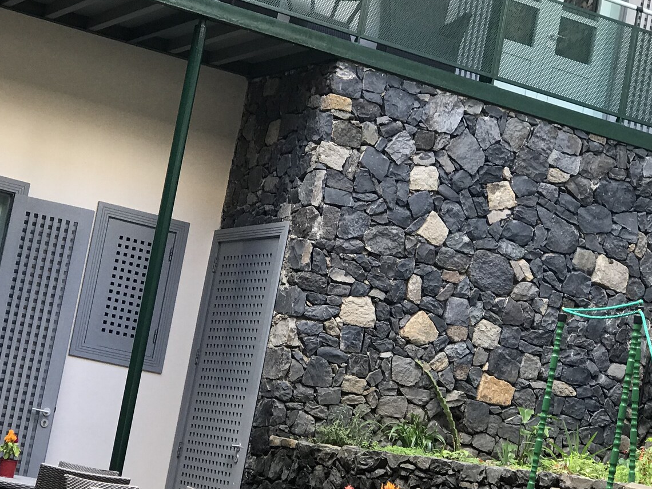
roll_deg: -10.7
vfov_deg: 14.8
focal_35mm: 100
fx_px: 1884
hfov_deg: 19.6
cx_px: 256
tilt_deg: +7.2
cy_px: 220
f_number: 2.8
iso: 32
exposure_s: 1/50
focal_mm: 6.6
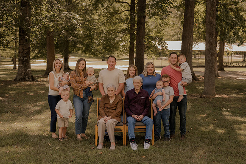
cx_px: 128
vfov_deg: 24.6
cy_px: 86
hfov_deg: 36.2
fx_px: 376
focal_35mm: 55
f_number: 2.8
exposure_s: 1/4000
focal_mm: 50
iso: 1600
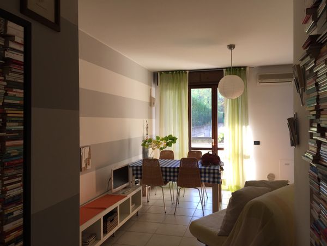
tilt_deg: -0.2
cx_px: 164
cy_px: 123
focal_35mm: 29
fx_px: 274
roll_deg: +0.0
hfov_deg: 61.7
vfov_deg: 48.2
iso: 50
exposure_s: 1/120
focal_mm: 4.15
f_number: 2.2
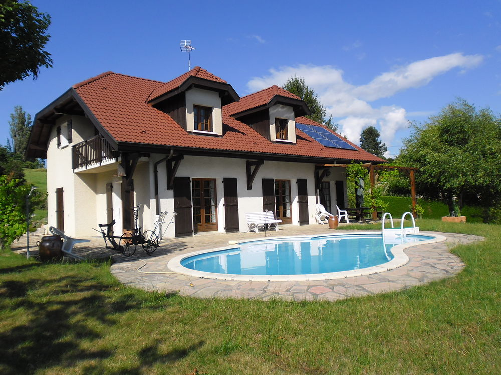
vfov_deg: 51.4
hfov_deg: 65.3
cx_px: 250
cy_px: 188
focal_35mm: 27
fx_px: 391
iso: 80
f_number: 9.9
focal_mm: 4.8
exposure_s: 1/139
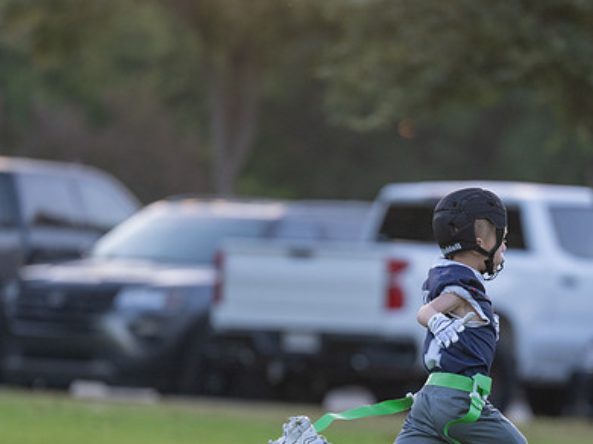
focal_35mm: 448
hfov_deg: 4.4
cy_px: 350
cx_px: 374
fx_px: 7672
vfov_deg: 3.3
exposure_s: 1/1000
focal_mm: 200
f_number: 2.8
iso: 800
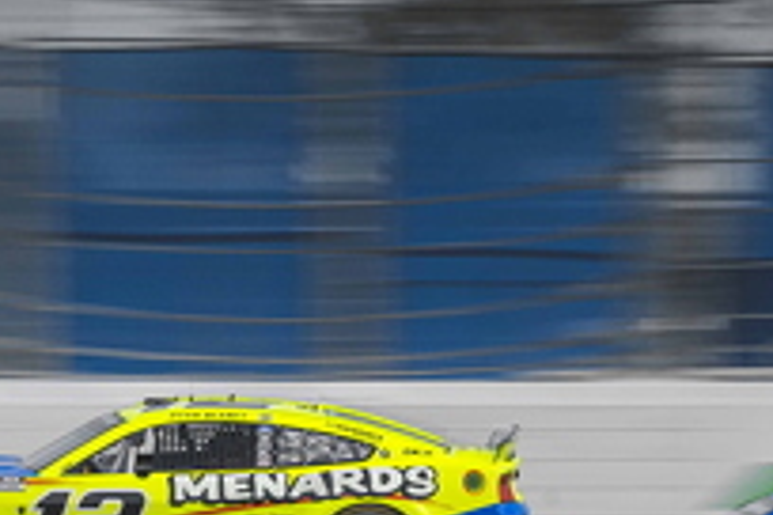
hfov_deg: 4.4
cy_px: 523
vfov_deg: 2.9
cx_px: -45
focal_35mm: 467
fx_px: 10027
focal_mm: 120
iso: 100
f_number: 14
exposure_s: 1/50
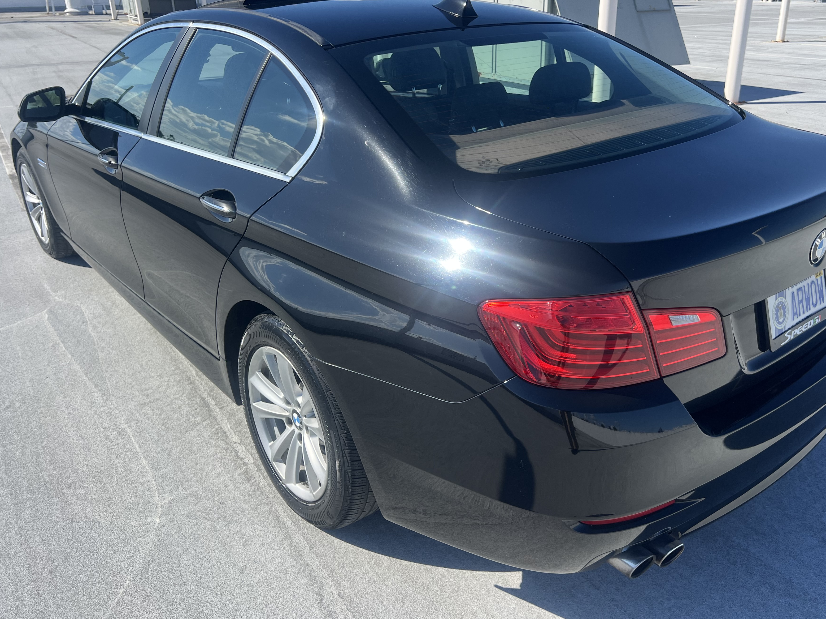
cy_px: 274
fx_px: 716
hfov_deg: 59.9
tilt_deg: -22.1
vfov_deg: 46.7
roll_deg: +0.9
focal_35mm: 30
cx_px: 448
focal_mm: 5.7
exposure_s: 1/3460
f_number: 1.5
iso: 50
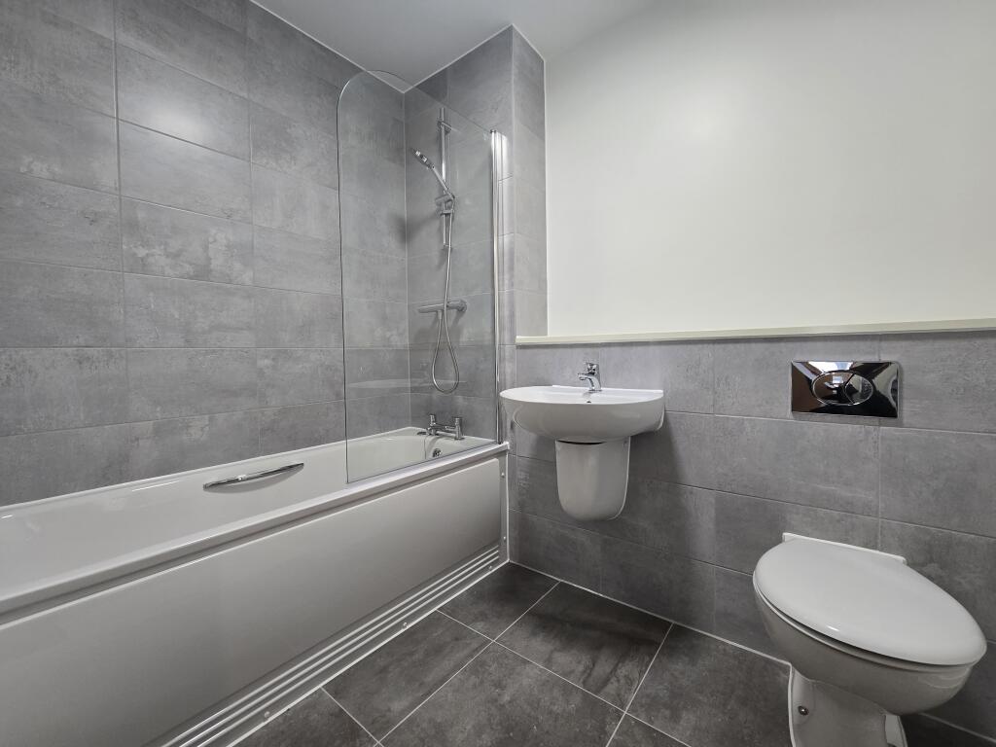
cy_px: 374
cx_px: 498
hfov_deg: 106.2
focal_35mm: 13
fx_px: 374
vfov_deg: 89.9
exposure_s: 1/50
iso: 125
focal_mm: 2.2
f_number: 2.2
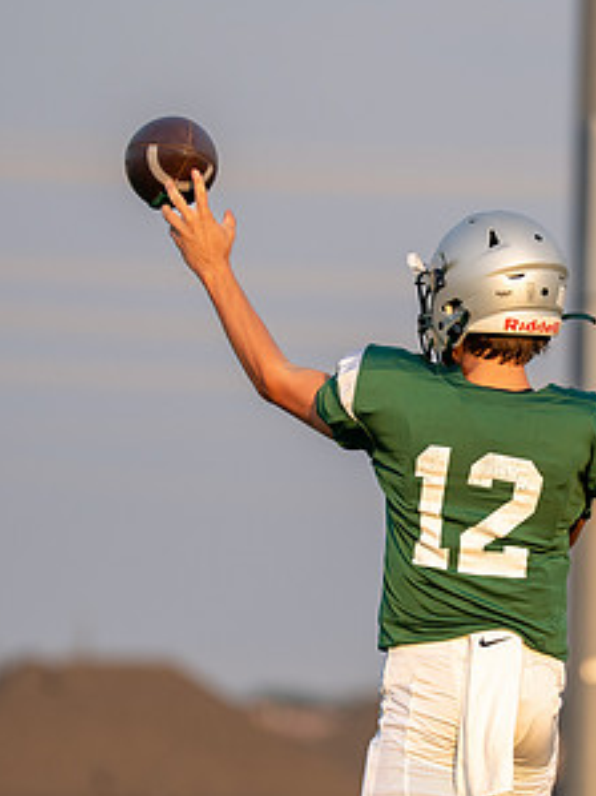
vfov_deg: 4.2
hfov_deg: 3.2
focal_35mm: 467
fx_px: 10728
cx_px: 515
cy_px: 511
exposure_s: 1/1250
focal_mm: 200
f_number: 2.8
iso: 160
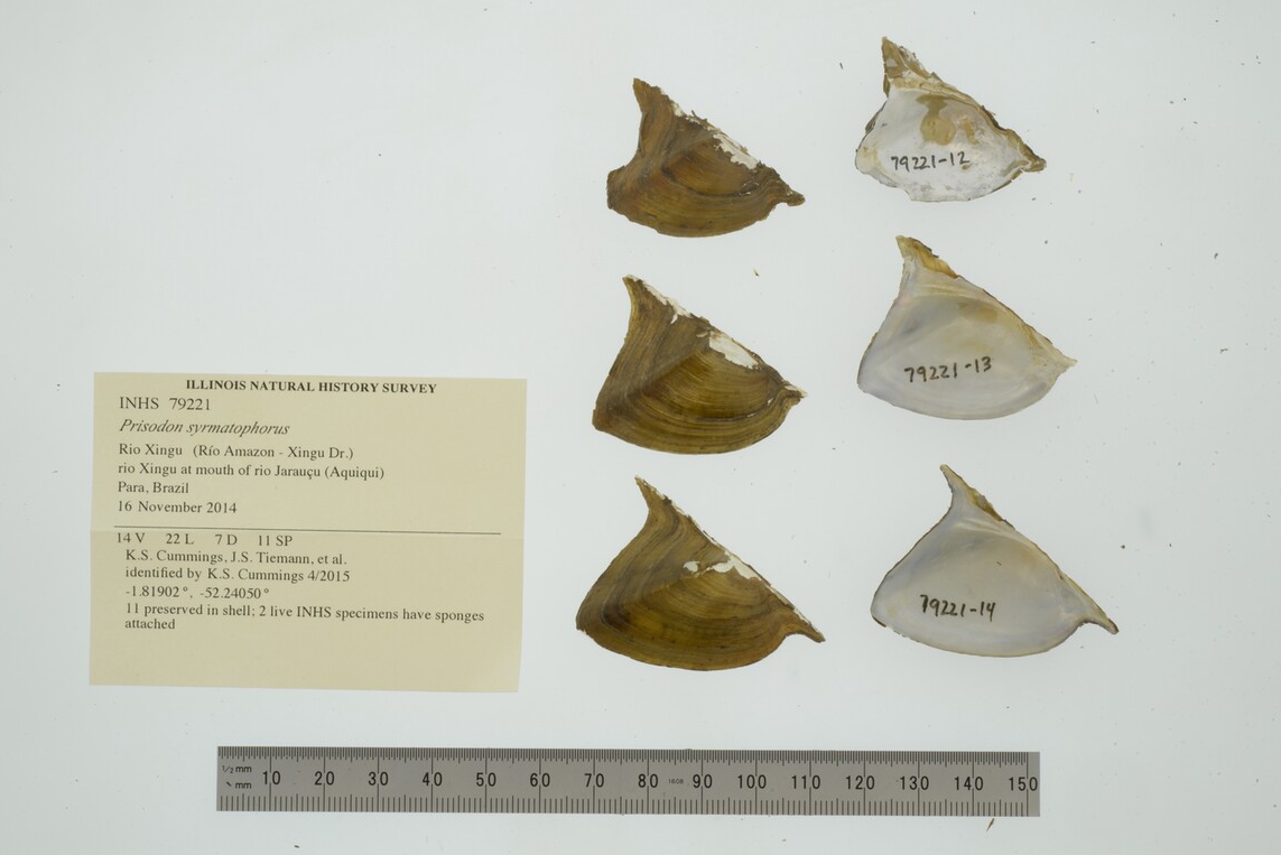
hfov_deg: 31.9
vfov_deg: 21.6
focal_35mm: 63
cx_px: 625
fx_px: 2242
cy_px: 444
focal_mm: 60
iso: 100
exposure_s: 1/10
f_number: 32
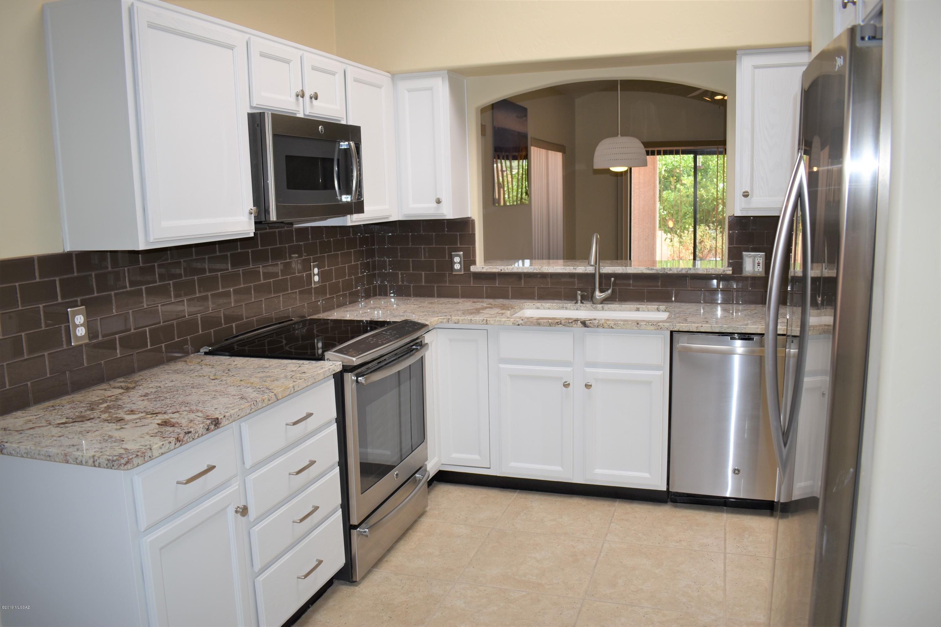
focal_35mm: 27
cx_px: 470
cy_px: 314
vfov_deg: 47.9
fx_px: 706
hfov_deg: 67.4
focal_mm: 18
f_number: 3.5
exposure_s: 1/160
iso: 100
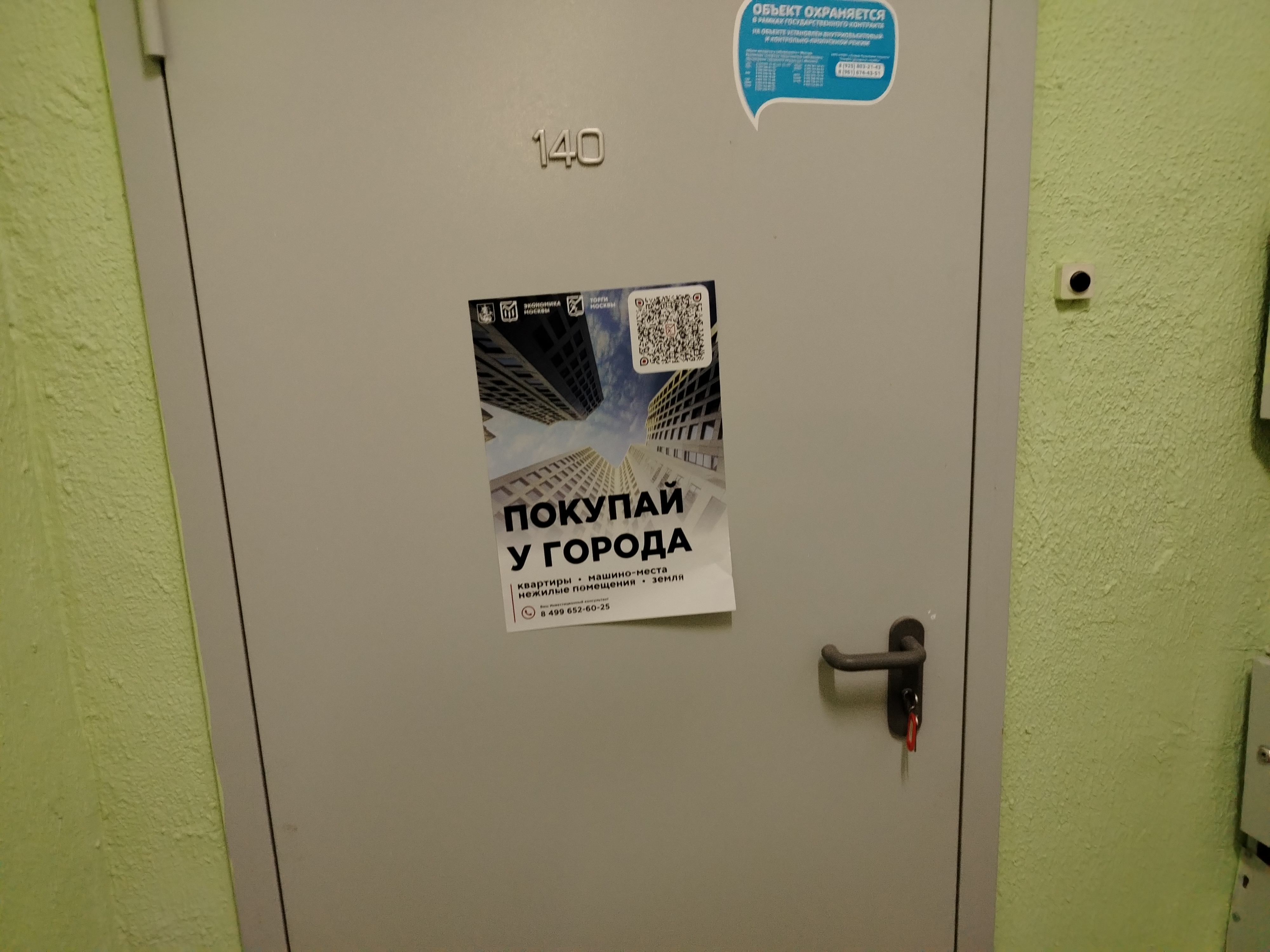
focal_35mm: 24
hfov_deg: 71.6
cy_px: 476
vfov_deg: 56.8
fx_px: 881
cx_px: 635
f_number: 1.75
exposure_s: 1/33.3
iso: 2534
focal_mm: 5.25
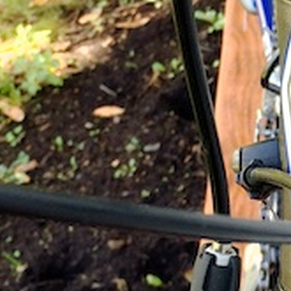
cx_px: 337
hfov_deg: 13.7
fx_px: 1179
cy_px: 74
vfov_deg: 14.0
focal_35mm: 124
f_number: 2.2
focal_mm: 4.15
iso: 40
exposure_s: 1/60
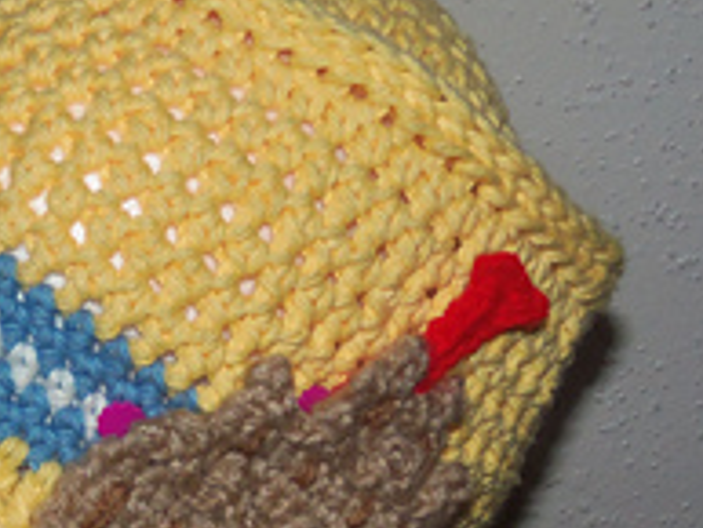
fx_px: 2581
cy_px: 461
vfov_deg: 11.6
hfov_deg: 15.4
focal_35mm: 127
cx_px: 175
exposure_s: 1/125
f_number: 3.8
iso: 100
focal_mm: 8.7
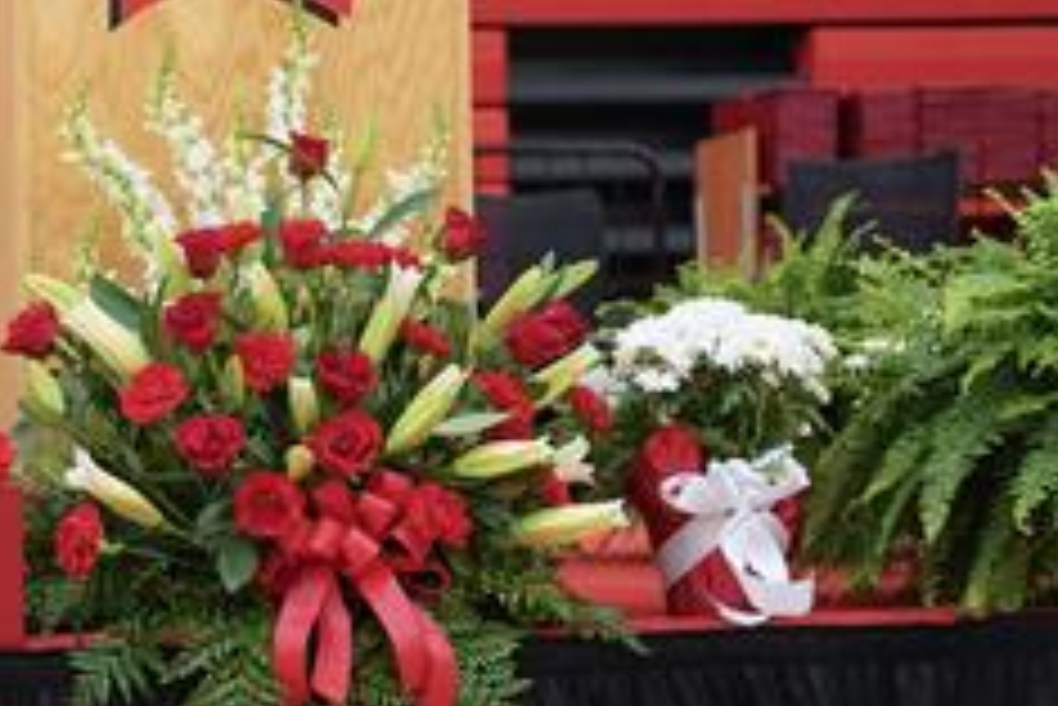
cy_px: 355
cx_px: 18
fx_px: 2764
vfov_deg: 14.6
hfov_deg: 21.0
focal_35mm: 94
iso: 2500
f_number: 2.8
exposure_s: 1/160
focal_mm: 46
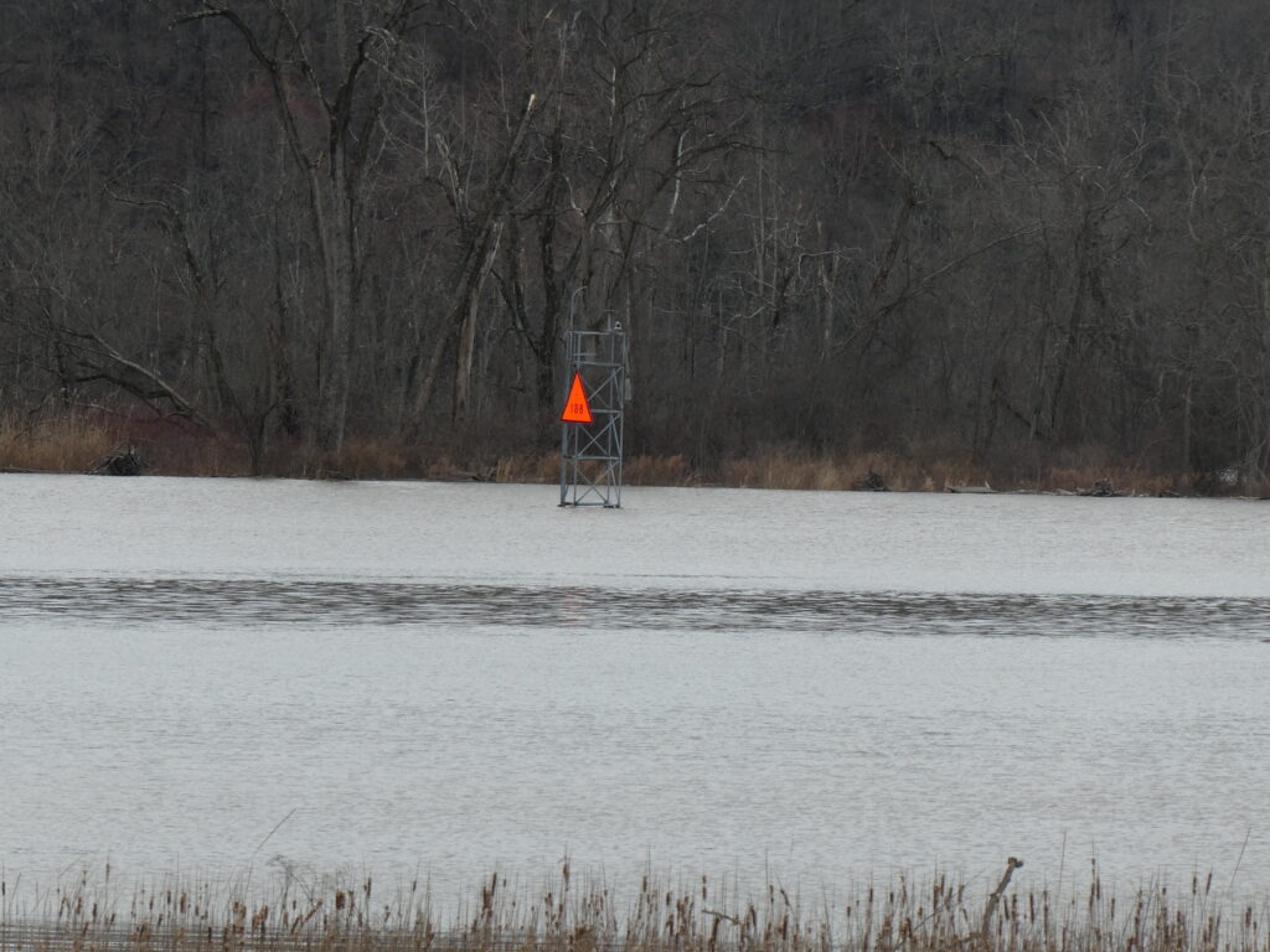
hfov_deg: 4.0
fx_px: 18344
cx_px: 635
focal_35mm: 500
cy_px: 476
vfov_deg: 3.0
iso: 100
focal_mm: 89.6
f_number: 6
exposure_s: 1/125
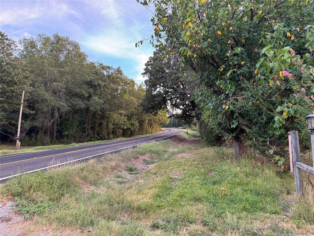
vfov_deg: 56.8
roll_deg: +2.7
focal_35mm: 24
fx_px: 218
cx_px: 157
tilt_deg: +3.3
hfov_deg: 71.6
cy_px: 118
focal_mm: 6.76
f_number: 1.78
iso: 200
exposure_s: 1/108
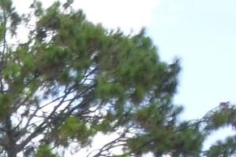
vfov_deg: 8.5
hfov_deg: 11.5
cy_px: 422
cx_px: -354
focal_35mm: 143
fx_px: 937
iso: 100
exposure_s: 1/200
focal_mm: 4.5
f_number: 3.9
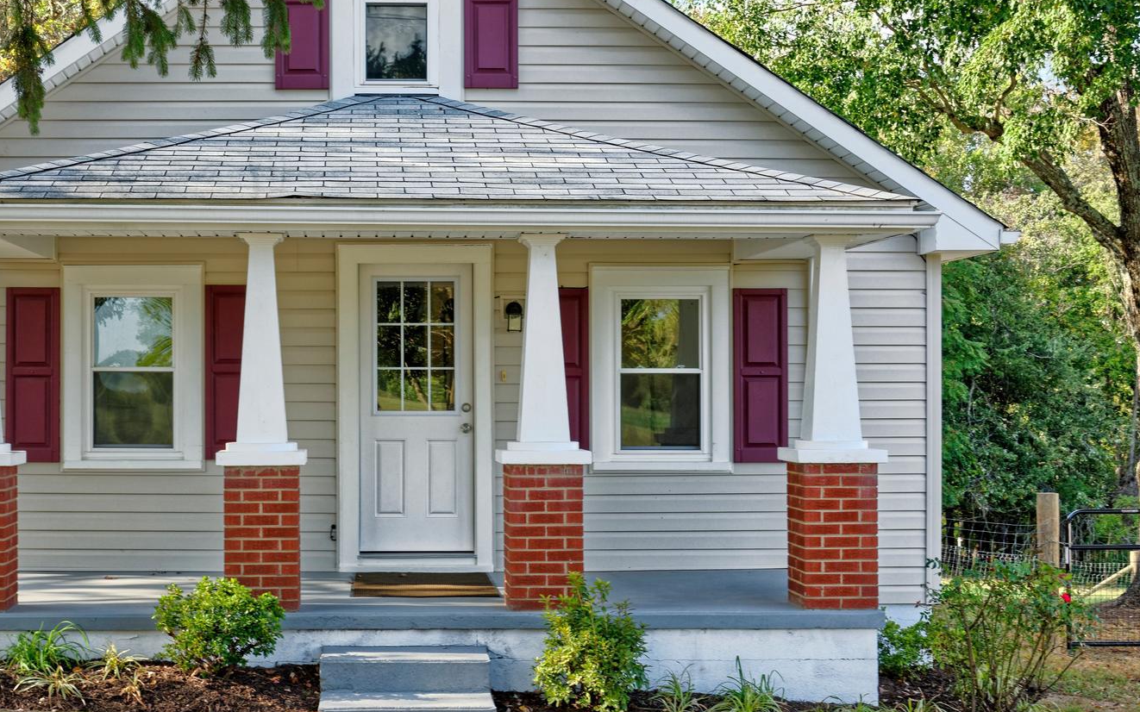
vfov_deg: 21.6
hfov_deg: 33.8
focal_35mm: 60
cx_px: 396
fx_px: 1864
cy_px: 329
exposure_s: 1/80
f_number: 8
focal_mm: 38
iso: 250
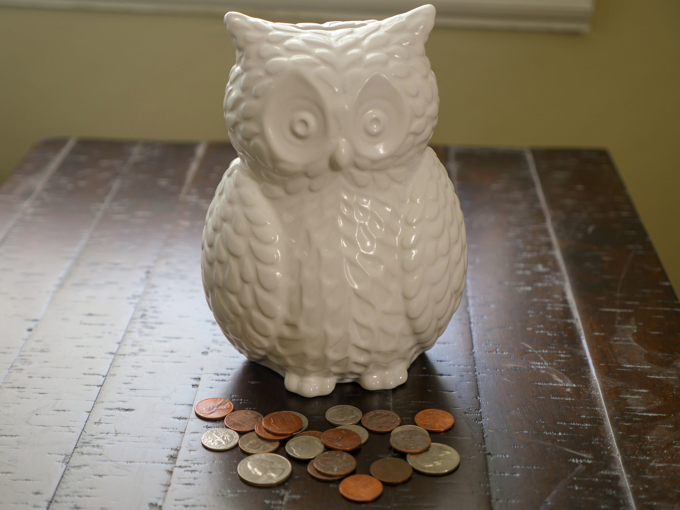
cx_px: 340
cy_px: 255
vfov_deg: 23.7
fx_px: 1218
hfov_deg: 31.2
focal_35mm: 62
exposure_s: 1/10
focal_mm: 31
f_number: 2.8
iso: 200
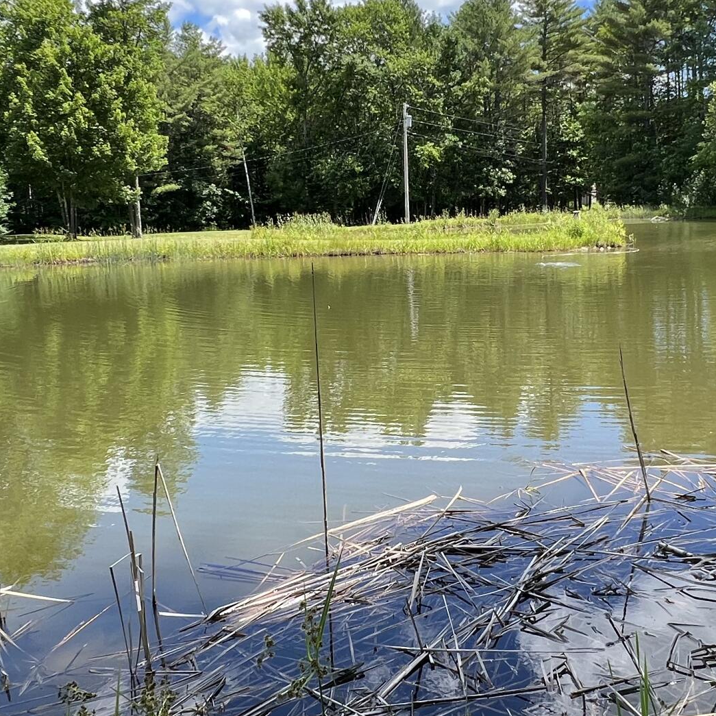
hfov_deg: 49.0
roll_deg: +1.2
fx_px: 772
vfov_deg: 49.5
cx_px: 467
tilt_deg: -7.1
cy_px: 288
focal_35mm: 33
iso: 32
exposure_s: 1/497
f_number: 1.8
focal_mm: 1.57
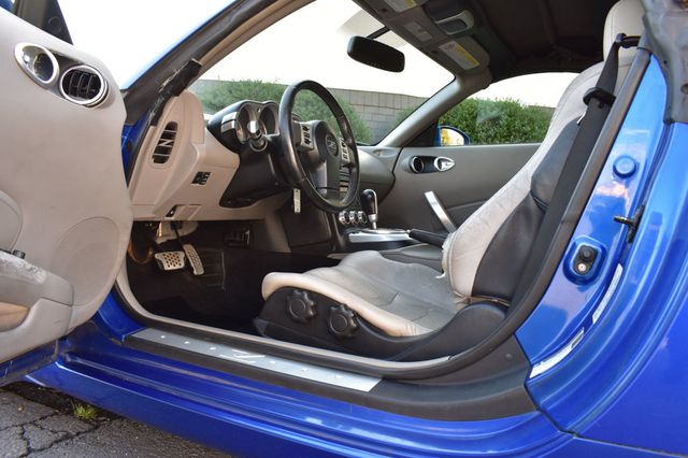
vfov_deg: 47.9
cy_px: 229
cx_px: 344
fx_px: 516
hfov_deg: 67.4
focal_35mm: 27
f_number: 8
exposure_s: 1/60
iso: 400
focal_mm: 18
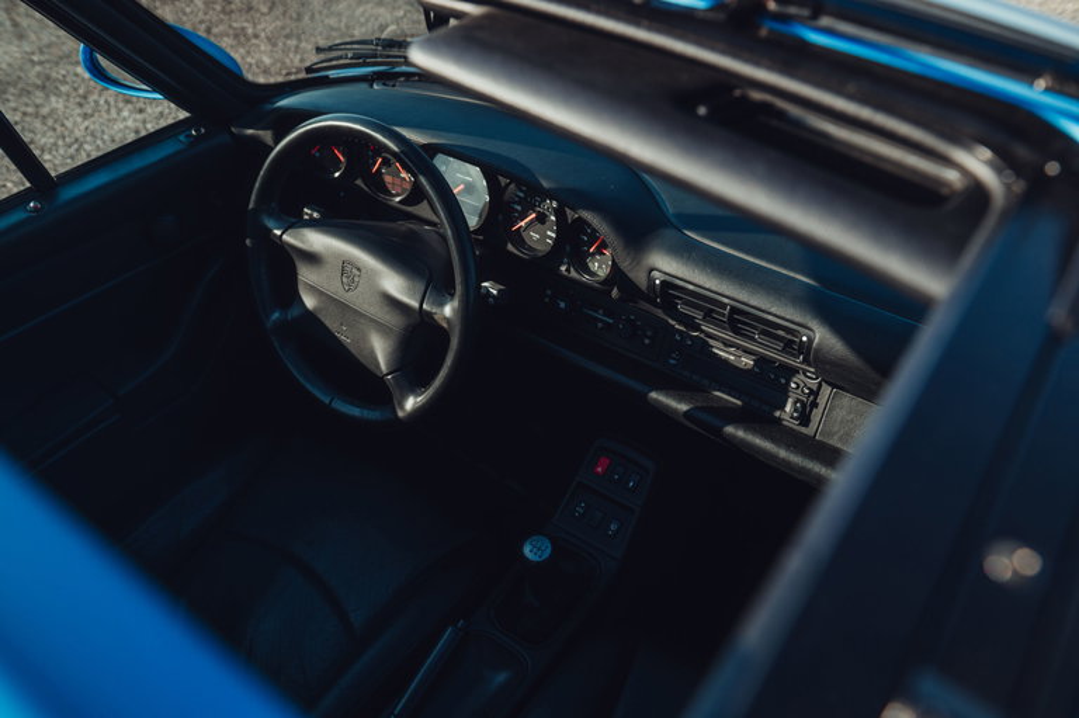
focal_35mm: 29
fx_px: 869
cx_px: 540
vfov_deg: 44.9
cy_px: 359
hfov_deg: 63.7
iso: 200
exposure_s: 1/125
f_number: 5.6
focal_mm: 29
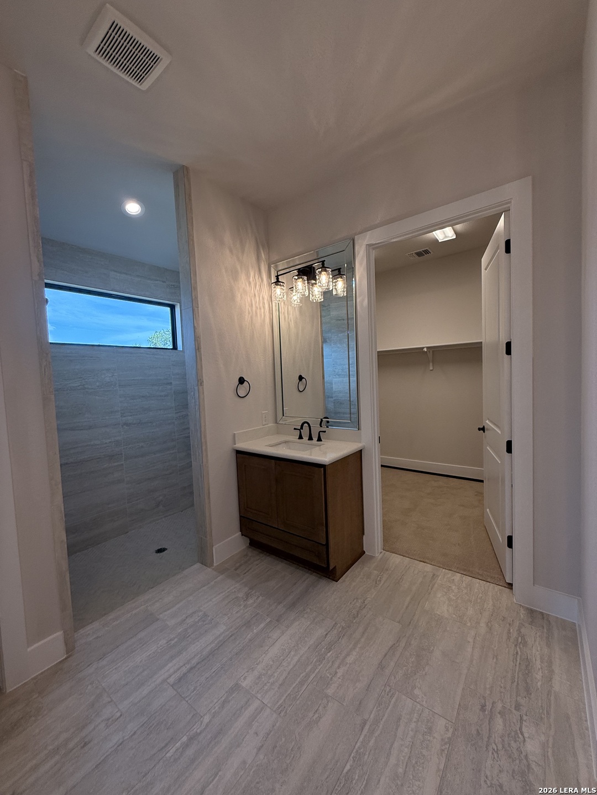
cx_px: 298
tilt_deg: -3.1
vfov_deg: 102.1
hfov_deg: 85.7
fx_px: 322
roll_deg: +1.9
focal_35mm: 14
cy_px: 398
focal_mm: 2.22
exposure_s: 1/171
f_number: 2.2
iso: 64
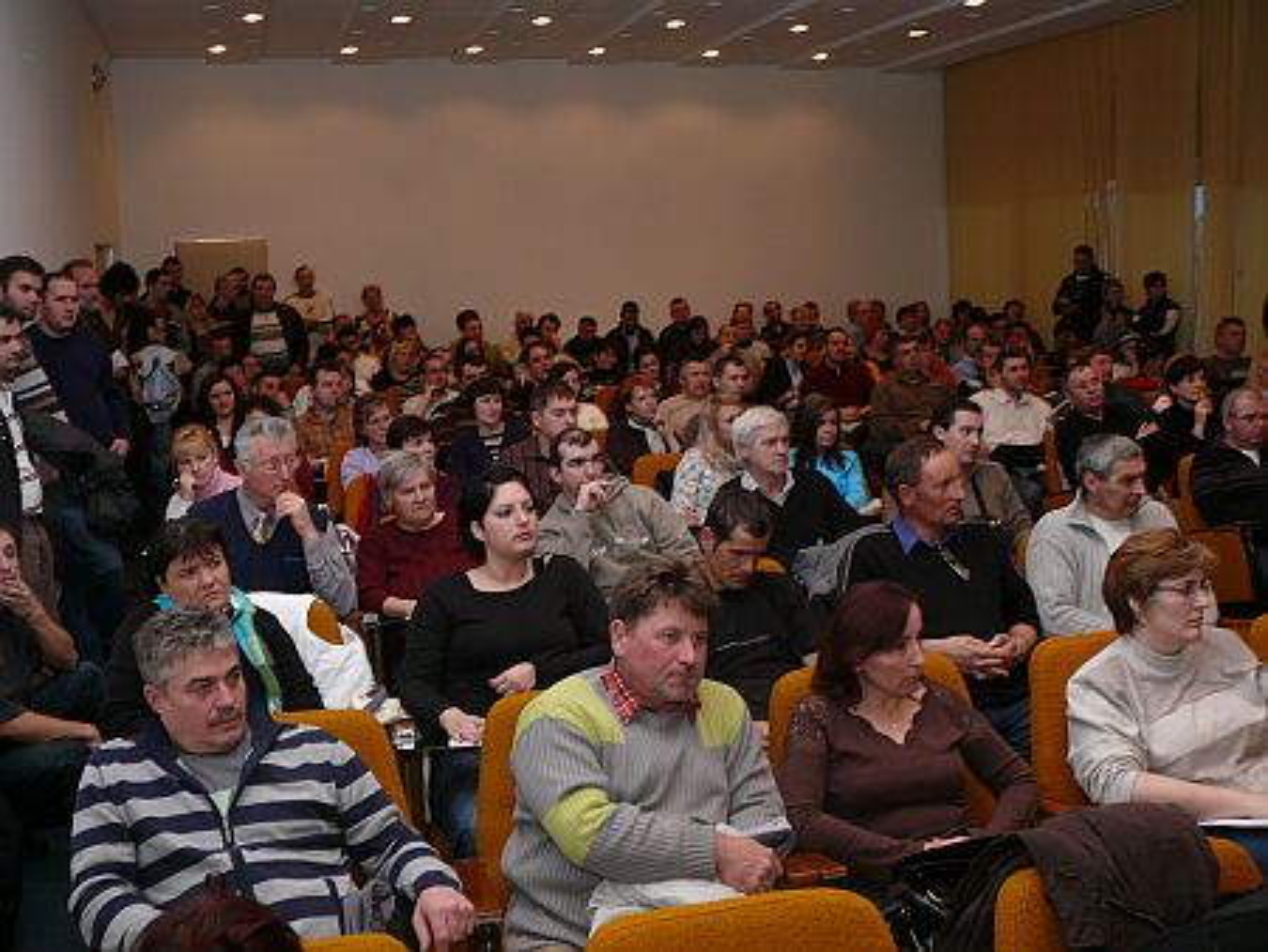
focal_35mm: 35
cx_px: 634
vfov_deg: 40.7
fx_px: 1283
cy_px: 476
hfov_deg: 52.6
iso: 100
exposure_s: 1/30
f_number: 2.8
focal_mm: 7.4
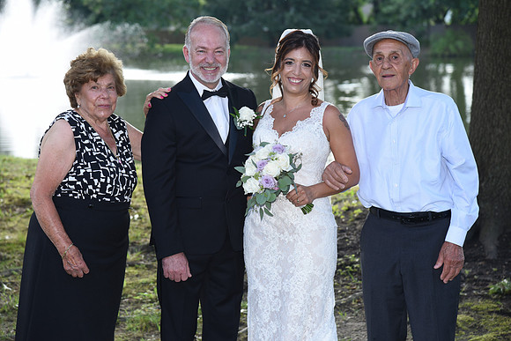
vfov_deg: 13.7
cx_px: 256
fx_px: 1420
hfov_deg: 20.4
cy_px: 170
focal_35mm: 100
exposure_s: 1/200
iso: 400
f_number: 5
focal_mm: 100
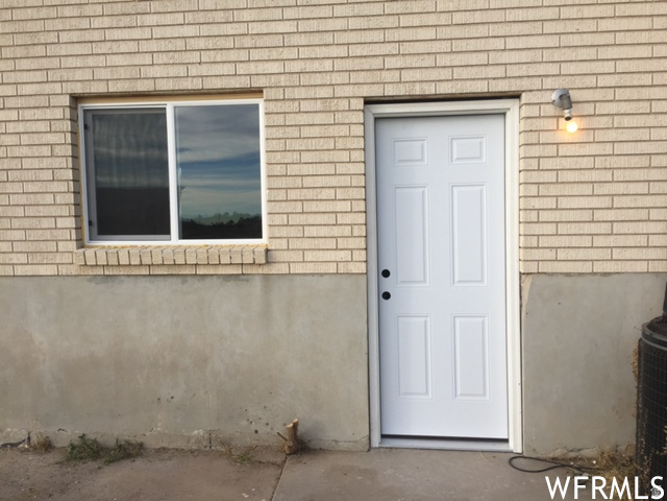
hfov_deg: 61.7
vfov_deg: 48.2
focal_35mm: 29
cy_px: 250
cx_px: 334
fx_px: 559
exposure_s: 1/807
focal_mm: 4.15
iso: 32
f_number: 2.2
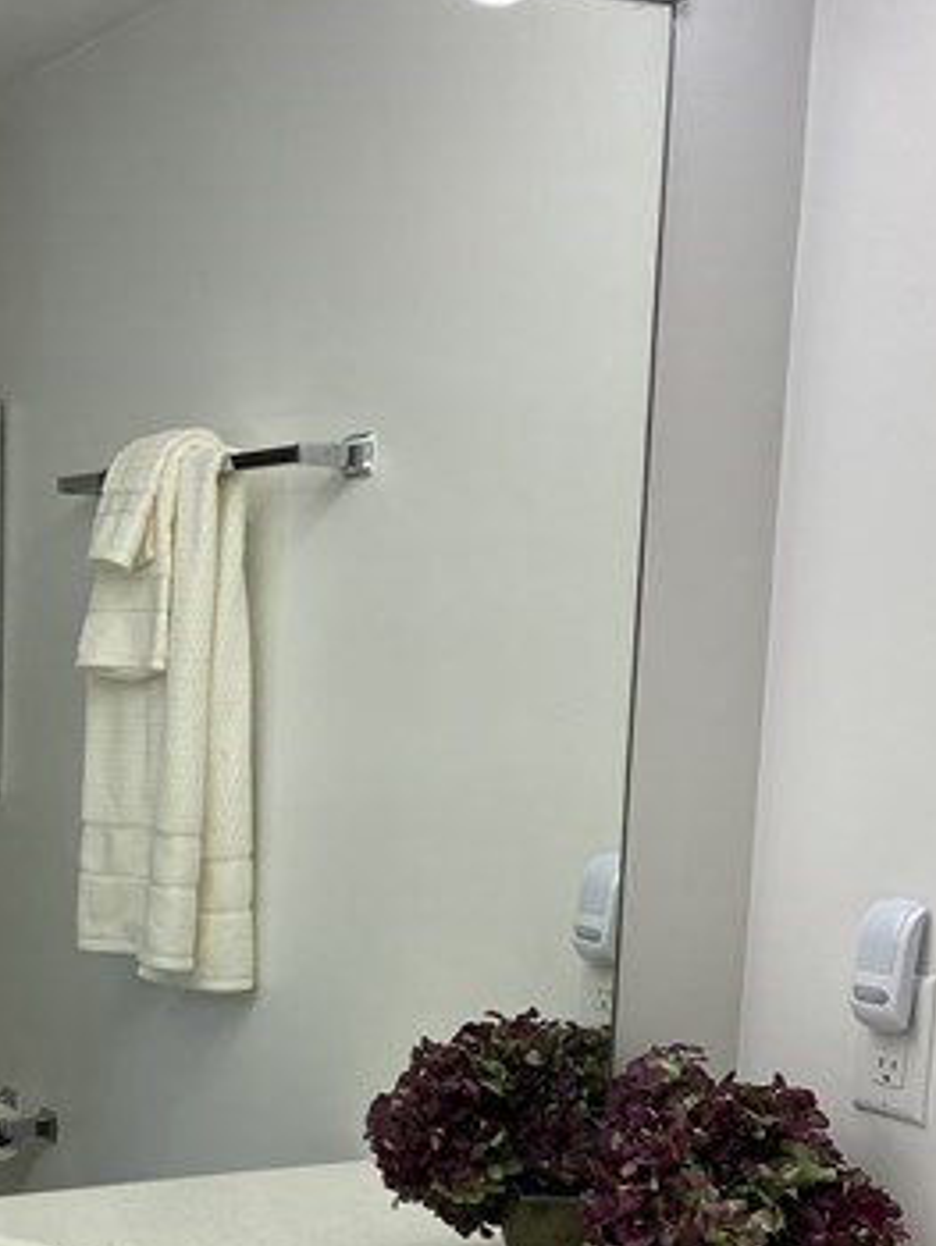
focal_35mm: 57
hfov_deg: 24.4
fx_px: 2053
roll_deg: -1.2
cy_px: 926
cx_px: -14
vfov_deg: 33.1
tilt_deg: -8.7
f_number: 1.8
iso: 50
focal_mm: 4.25
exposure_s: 1/120
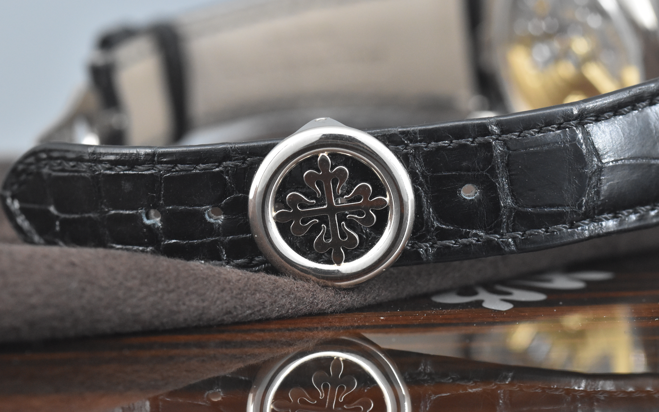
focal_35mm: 167
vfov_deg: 7.9
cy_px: 201
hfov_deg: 12.6
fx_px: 2991
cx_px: 324
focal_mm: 105
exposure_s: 1/160
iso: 2500
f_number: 8
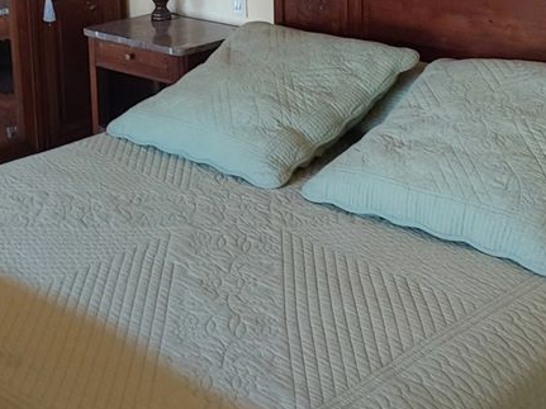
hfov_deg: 29.7
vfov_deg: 21.8
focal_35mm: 65
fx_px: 1025
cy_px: 0
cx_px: 214
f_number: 1.9
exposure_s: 1/24
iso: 250
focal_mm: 2.91
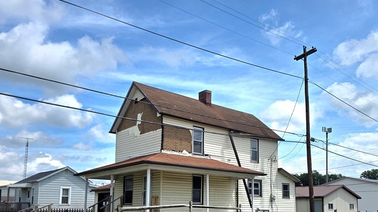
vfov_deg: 34.5
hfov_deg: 59.3
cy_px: 170
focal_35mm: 33
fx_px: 331
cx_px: 216
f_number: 1.7
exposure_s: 1/10000
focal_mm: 6.3
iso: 64
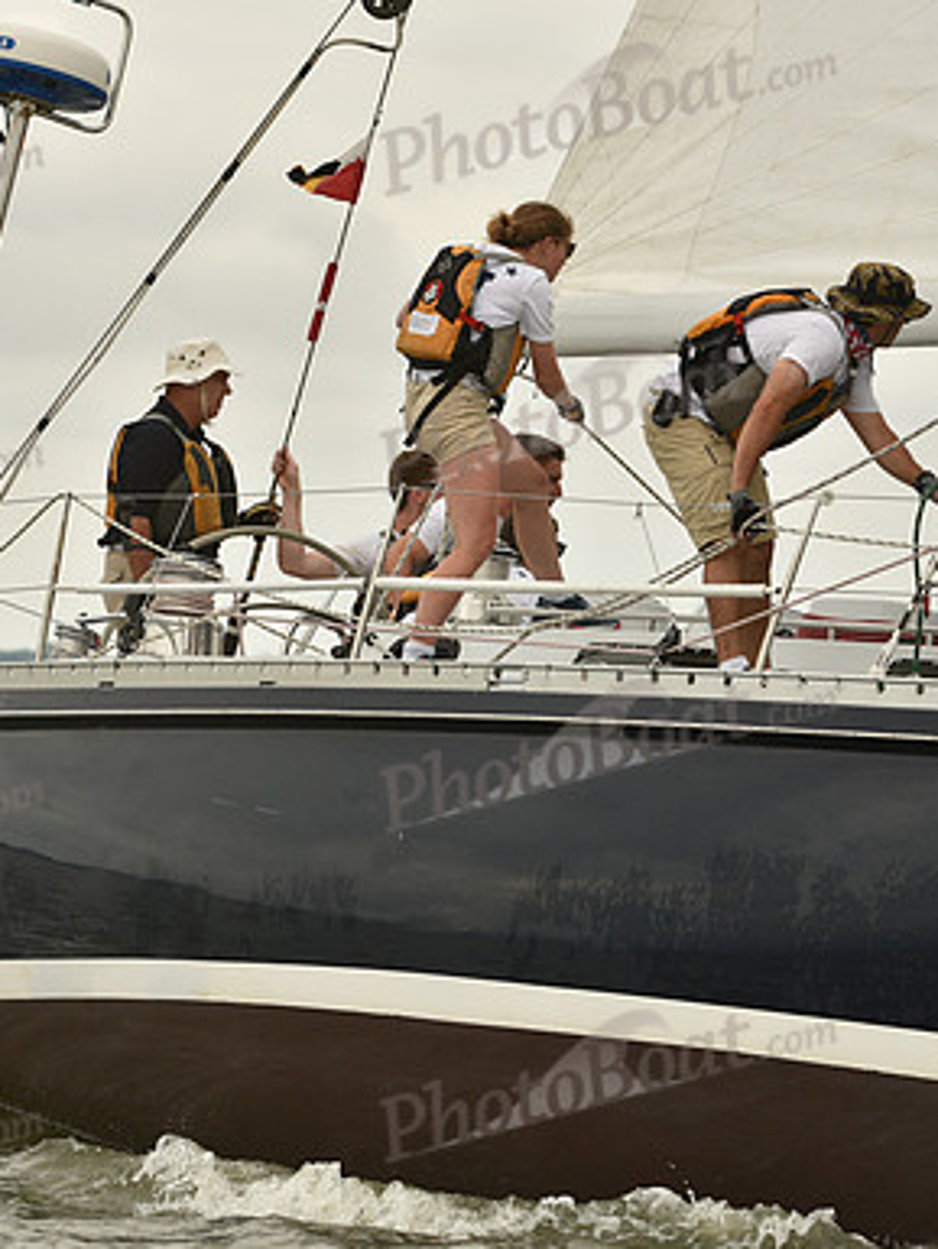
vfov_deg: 6.8
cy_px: 624
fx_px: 10472
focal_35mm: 290
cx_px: 214
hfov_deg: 5.1
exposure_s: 1/800
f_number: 7.1
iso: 400
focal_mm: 200
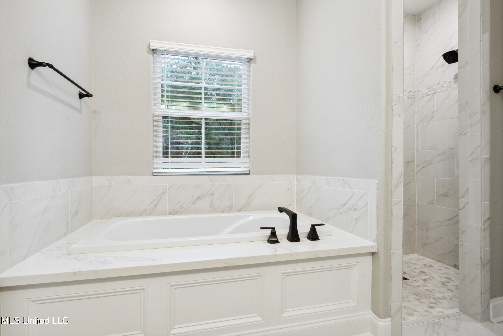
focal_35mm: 18
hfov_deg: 90.0
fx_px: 251
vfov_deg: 67.4
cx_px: 252
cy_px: 168
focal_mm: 18
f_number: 11
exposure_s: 1/30
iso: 400
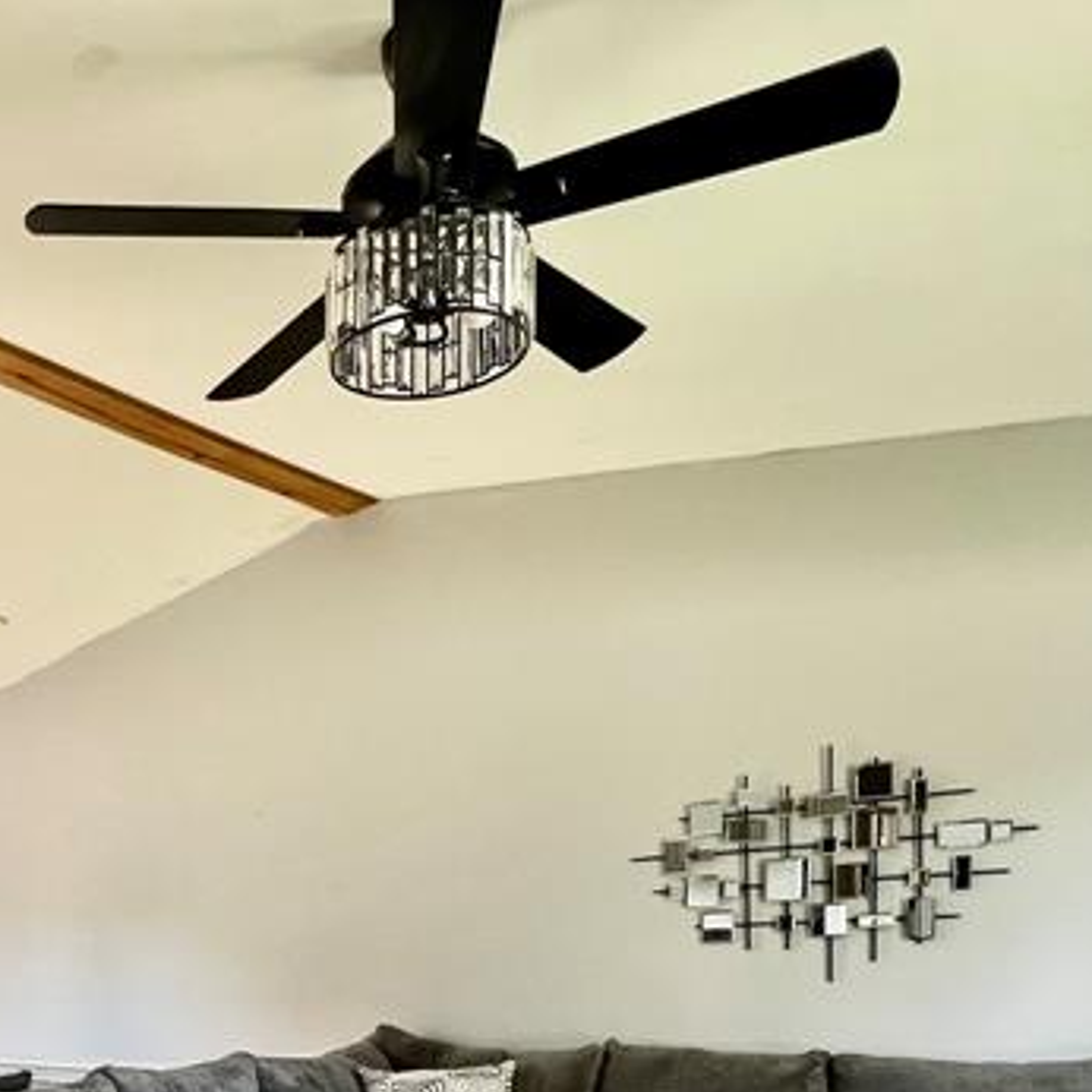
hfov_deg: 44.4
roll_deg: +1.7
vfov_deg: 42.8
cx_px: 123
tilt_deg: -4.2
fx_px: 1213
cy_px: 1054
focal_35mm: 34
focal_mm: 1.57
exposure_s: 1/99
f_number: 1.8
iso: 100
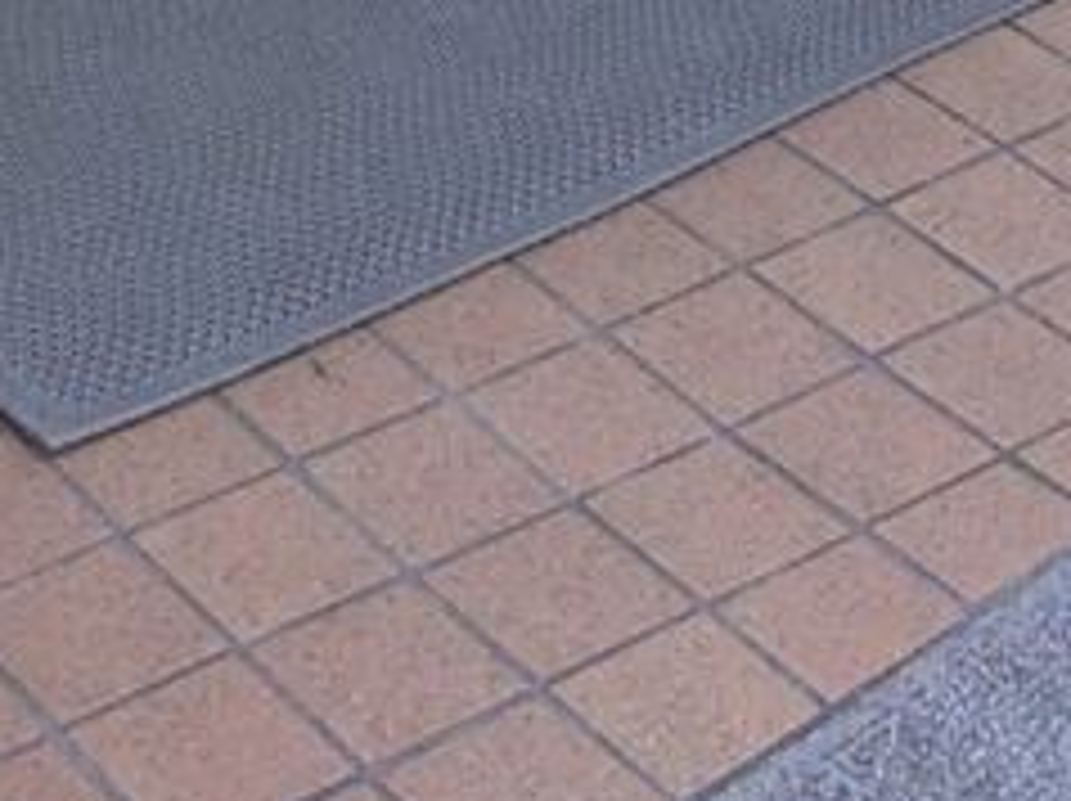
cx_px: 423
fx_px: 3956
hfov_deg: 15.4
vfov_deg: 9.2
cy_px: -1620
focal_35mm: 128
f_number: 6.9
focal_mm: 4.06
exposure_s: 1/125
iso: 400
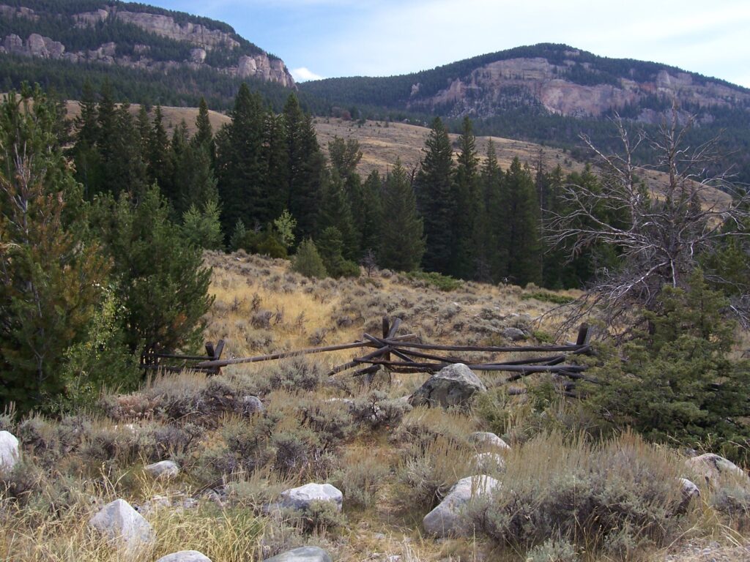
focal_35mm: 34
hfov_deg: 54.0
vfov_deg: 41.8
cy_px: 281
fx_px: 737
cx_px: 375
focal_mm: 5.6
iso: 80
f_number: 5.6
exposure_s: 1/350
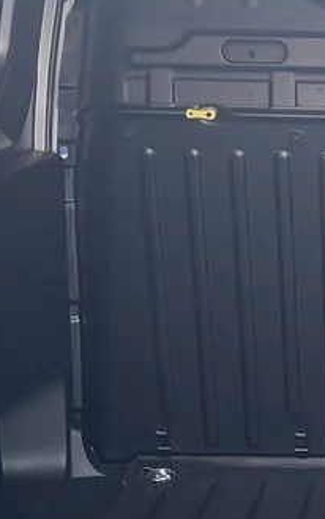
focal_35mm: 134
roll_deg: +1.2
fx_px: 1897
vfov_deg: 15.4
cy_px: 462
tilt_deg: -15.0
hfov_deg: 9.5
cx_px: 510
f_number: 1.6
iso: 125
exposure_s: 1/63
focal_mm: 5.96
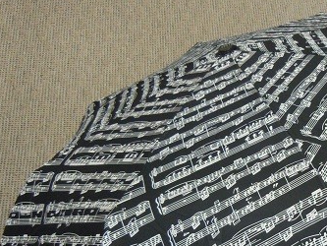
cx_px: 286
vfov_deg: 23.9
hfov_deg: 30.9
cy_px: 208
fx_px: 567
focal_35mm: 60
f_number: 3.5
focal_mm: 5.4
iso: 400
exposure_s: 1/25
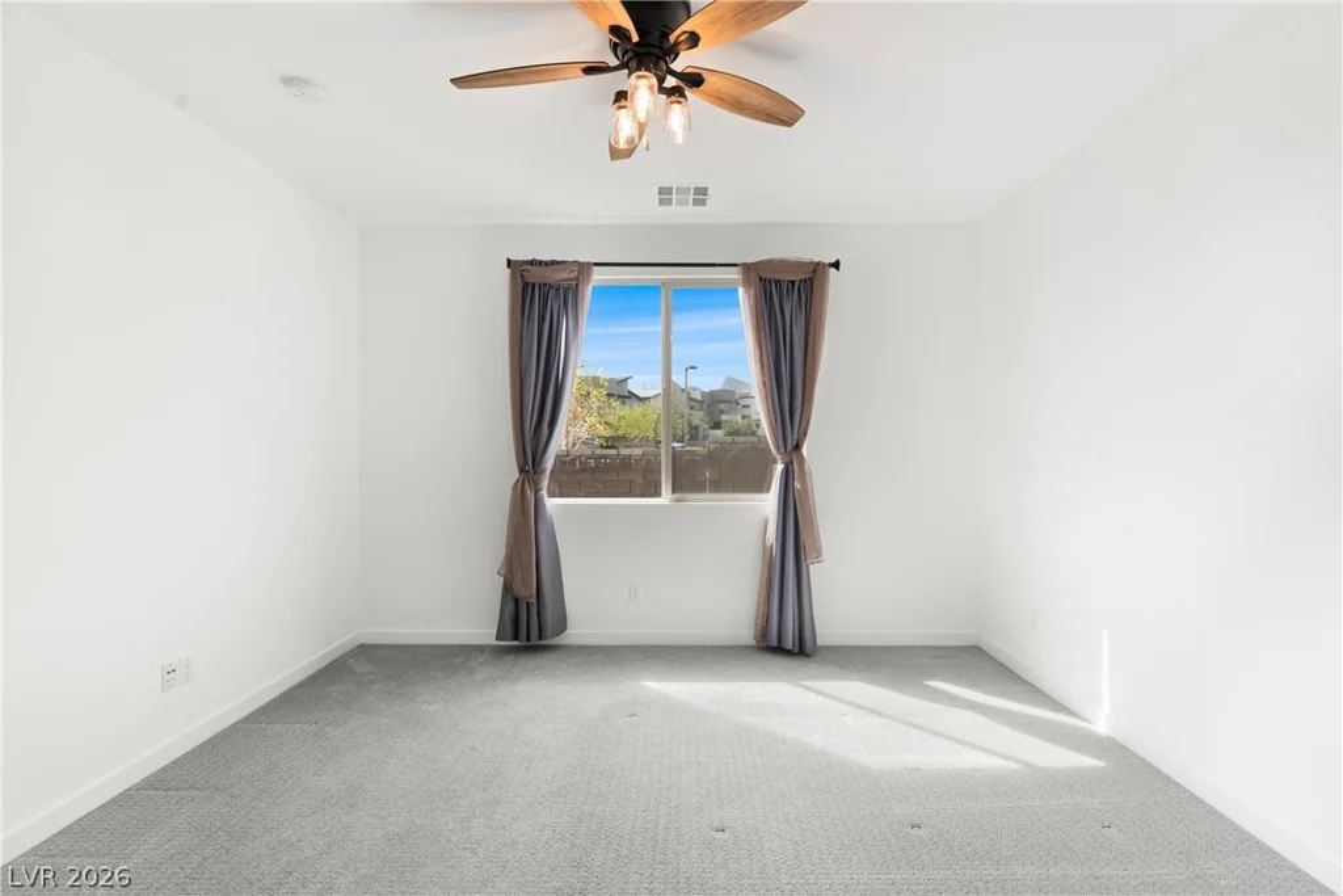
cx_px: 672
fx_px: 634
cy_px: 448
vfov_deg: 70.5
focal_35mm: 17
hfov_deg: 93.3
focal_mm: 17
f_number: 8
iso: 250
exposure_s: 1/50
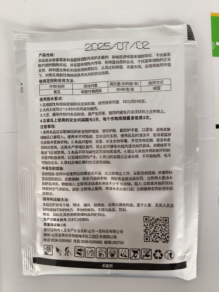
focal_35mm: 23
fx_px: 194
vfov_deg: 73.9
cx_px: 110
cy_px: 146
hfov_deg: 58.9
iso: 627
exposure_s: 1/100
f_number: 1.88
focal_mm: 5.56
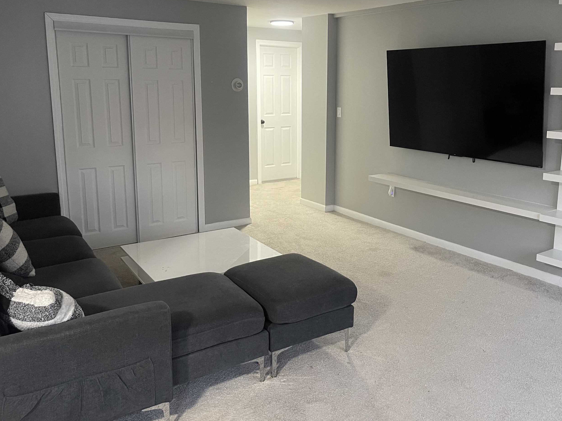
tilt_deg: -11.4
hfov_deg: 58.1
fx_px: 503
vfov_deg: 45.1
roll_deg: +0.0
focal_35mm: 31
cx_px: 318
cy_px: 164
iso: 400
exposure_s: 1/60
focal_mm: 5.1
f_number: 1.6
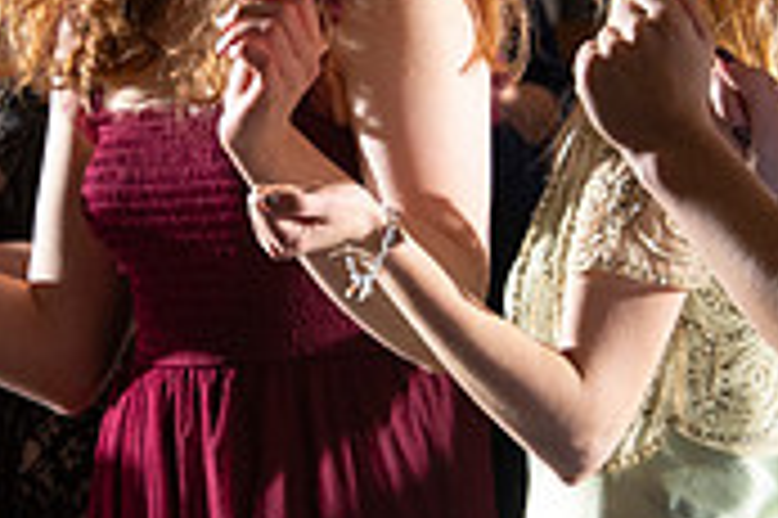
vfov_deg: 4.1
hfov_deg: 6.1
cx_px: 256
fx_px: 7254
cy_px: 155
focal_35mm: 336
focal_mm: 100
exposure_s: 1/160
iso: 800
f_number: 9
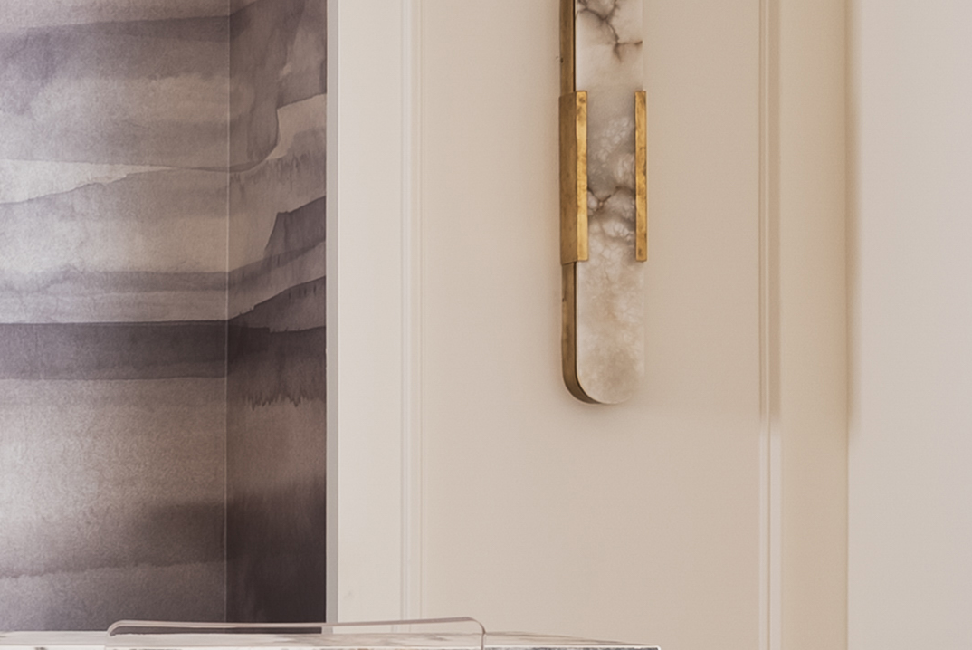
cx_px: -907
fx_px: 4269
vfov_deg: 8.7
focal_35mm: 158
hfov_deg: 11.8
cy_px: 478
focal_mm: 40
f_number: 8
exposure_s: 1/13
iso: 200
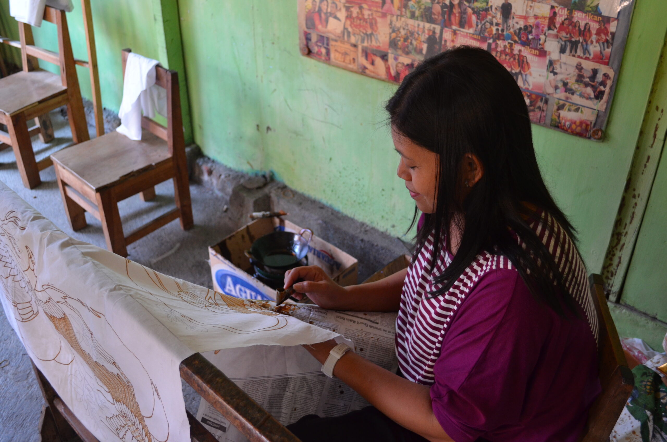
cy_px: 221
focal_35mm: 36
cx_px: 334
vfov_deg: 36.7
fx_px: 666
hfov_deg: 53.2
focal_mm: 24
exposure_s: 1/50
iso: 800
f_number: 4
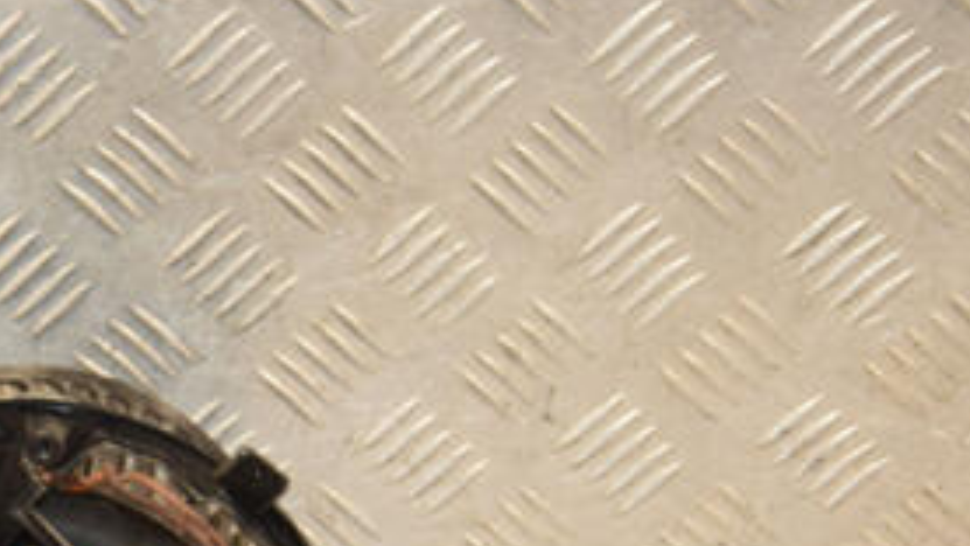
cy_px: 542
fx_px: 3679
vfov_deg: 8.4
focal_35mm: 143
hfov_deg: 14.7
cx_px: -53
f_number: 6.3
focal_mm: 42
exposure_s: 1/200
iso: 800
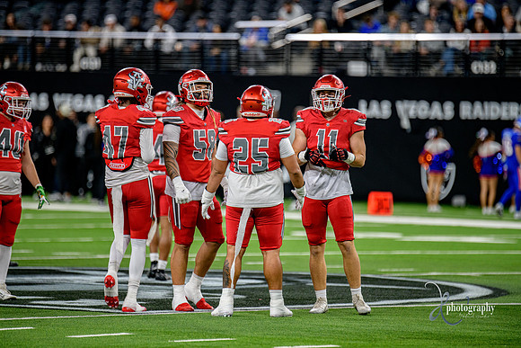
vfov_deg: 4.6
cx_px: 260
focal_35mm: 300
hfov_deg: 6.9
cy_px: 174
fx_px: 4342
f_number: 2.8
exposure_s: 1/640
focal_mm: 300
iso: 1250
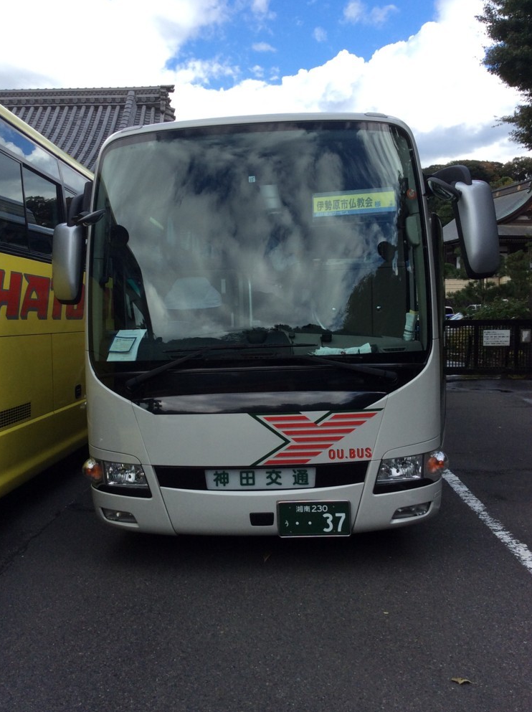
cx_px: 259
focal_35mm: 33
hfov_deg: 42.8
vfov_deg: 55.4
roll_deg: +0.9
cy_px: 354
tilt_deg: -5.5
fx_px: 678
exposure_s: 1/867
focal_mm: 3.3
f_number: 2.4
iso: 32
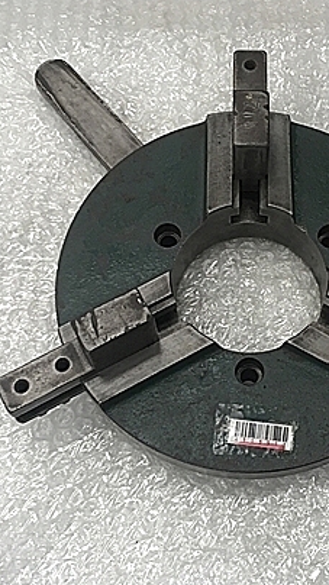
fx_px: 776
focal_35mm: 50
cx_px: 236
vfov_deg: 41.3
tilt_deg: -66.9
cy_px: 311
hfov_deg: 23.7
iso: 64
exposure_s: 1/30
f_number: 2.2
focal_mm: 4.15
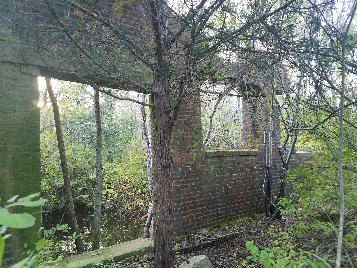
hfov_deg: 67.3
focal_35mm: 26
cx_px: 178
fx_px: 268
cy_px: 134
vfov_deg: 53.1
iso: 160
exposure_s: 1/30
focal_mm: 4.2
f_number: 1.7
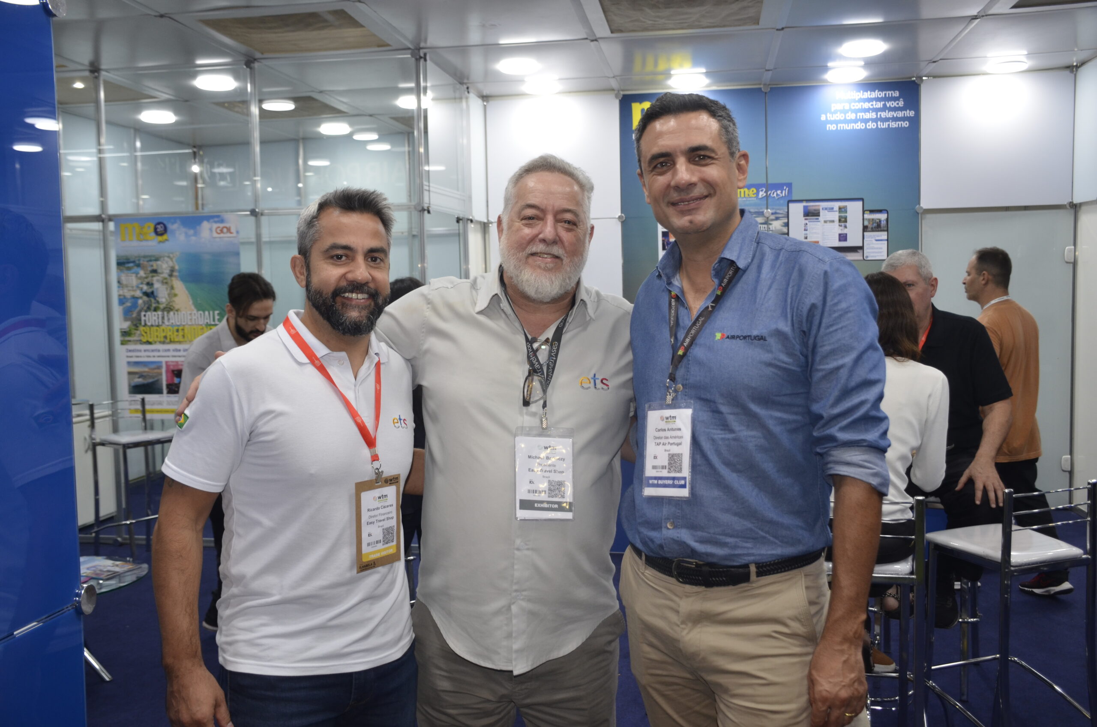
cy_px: 364
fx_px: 1004
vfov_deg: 39.8
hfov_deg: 57.3
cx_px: 548
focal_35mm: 33
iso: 400
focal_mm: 22
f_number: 3.5
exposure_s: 1/125
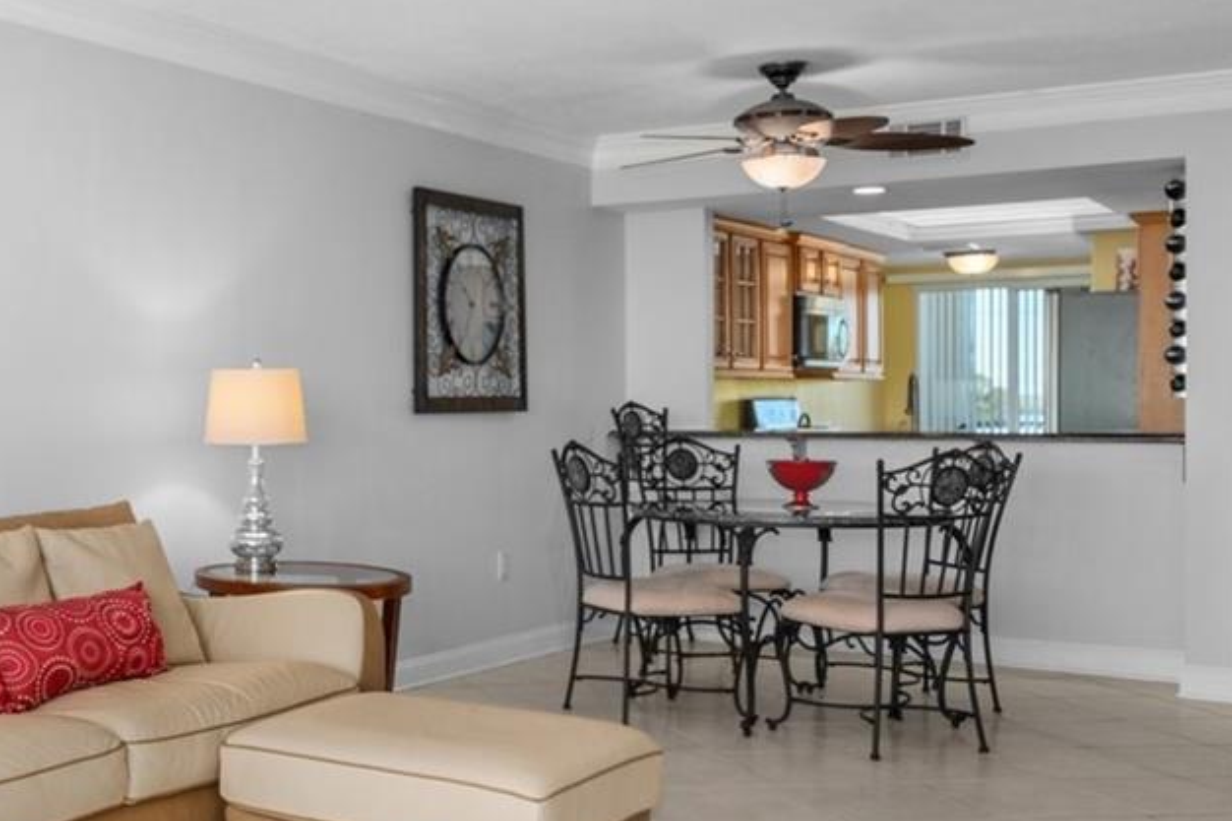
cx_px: 230
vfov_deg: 29.2
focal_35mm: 46
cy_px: 441
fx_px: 1574
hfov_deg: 40.8
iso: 320
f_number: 8
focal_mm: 18
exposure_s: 1/2.5
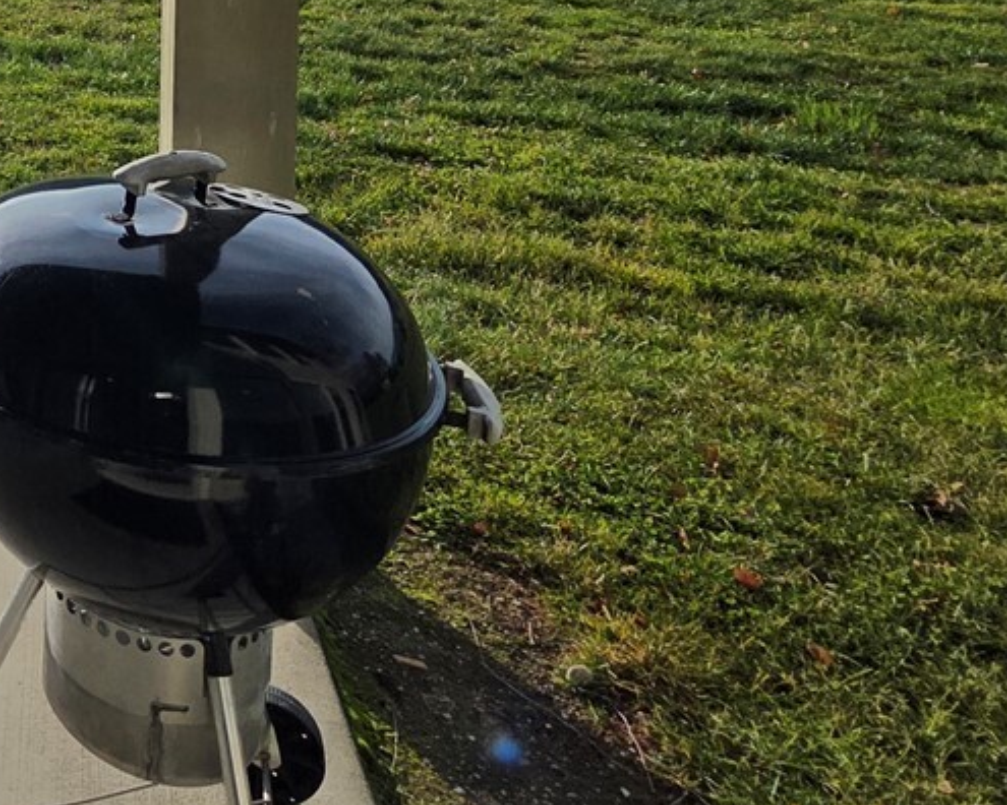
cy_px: -165
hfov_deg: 33.3
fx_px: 1222
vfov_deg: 30.8
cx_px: -291
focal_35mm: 41
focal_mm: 2.2
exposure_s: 1/3026
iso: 40
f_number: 1.9
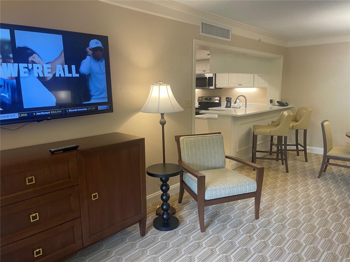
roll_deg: +0.6
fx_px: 263
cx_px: 175
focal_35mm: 26
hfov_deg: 67.3
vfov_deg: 53.1
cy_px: 131
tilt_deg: -10.3
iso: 100
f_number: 1.6
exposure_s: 1/60
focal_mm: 4.2
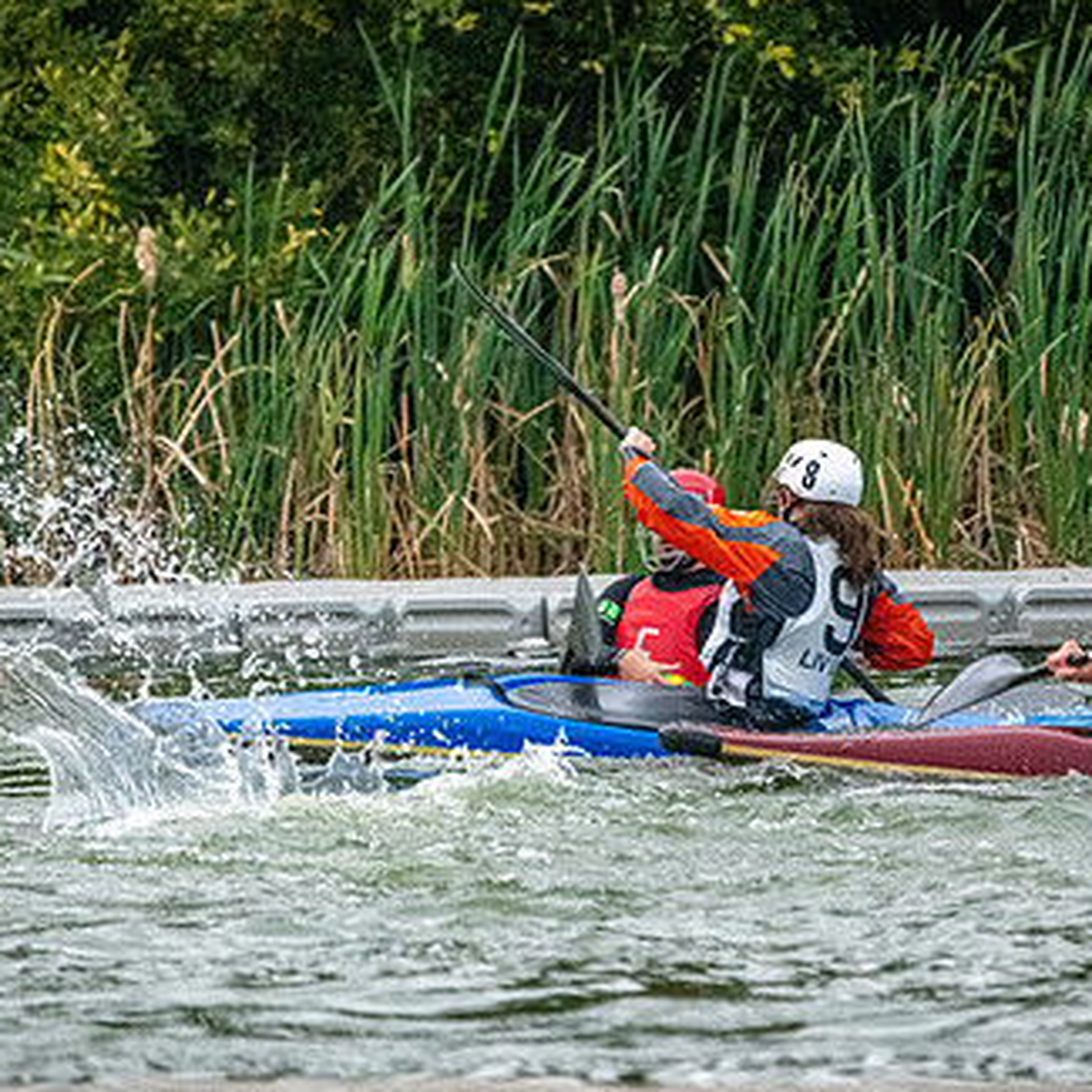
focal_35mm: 661
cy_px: 594
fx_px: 23591
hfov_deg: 2.7
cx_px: 645
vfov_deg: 2.7
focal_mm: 400
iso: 5000
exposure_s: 1/2500
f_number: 5.6
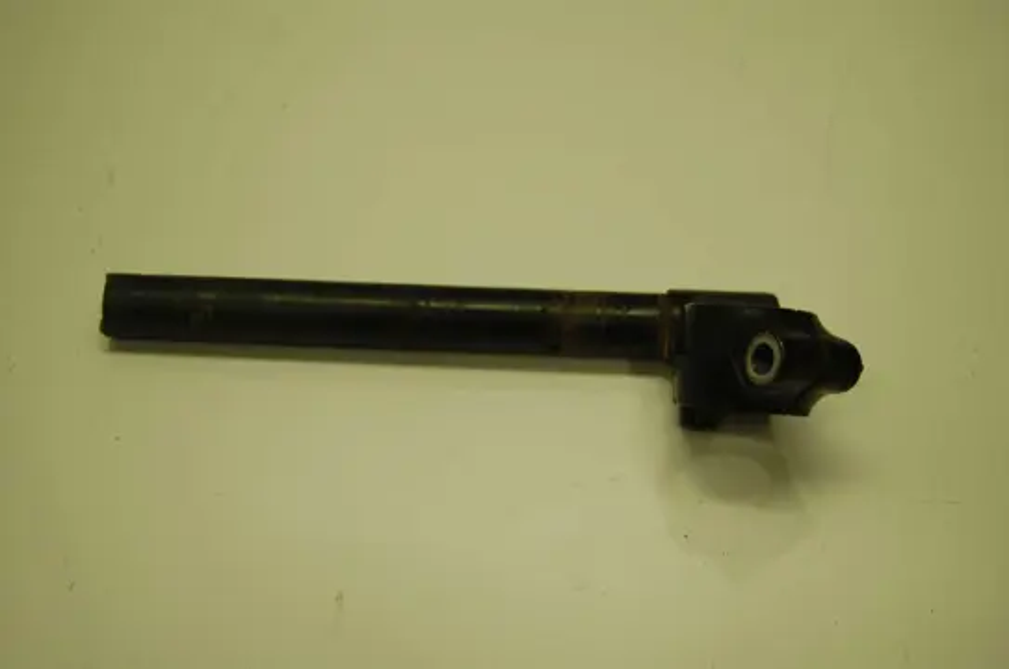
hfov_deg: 35.1
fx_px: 1595
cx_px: 504
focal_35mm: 57
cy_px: 334
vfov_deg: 23.7
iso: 400
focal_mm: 38
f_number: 4.8
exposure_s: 1/100
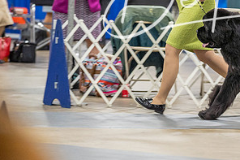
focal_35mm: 261
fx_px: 1739
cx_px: 221
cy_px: 53
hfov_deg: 7.9
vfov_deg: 5.3
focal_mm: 133
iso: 2500
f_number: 2.8
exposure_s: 1/160
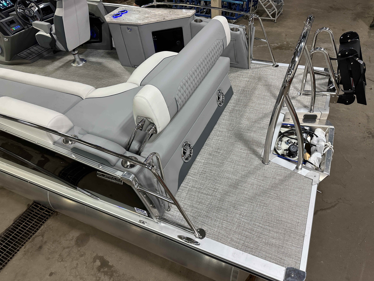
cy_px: 140
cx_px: 187
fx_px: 259
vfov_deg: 56.8
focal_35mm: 24
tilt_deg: -42.8
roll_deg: +7.4
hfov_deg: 71.6
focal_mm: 6.86
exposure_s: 1/120
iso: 160
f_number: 1.78
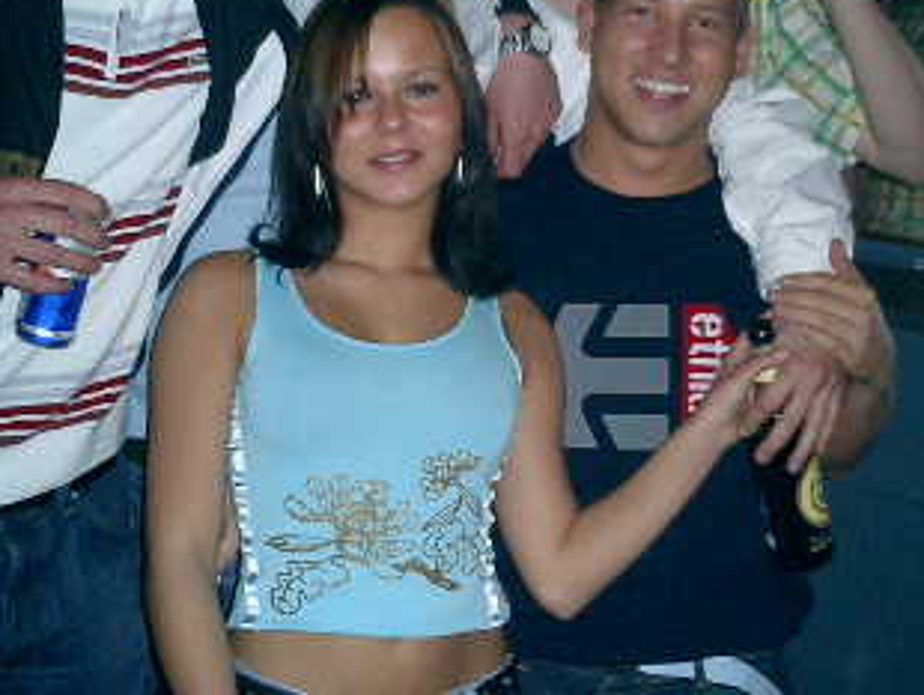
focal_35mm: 58
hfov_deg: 33.2
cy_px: 324
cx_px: 528
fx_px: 1549
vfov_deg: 25.3
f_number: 3.2
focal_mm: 7.5
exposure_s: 1/30
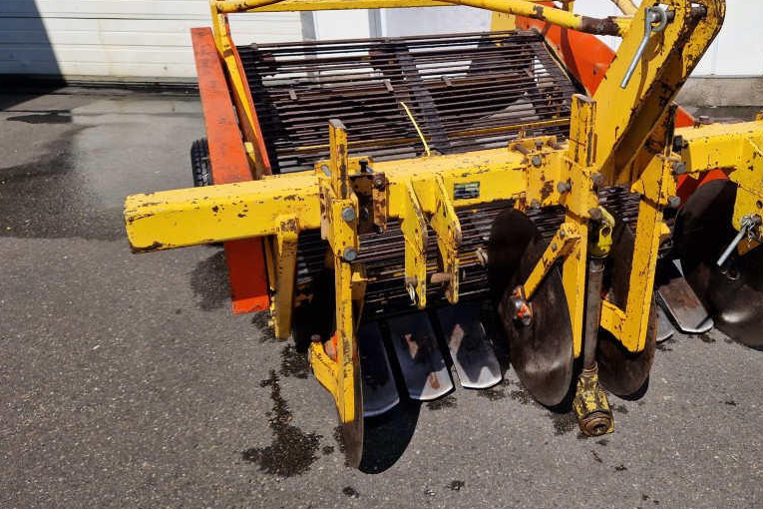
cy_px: 212
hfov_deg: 57.5
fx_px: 678
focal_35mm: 32
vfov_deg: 41.0
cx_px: 504
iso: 50
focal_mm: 5.4
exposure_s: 1/2904
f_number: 1.8
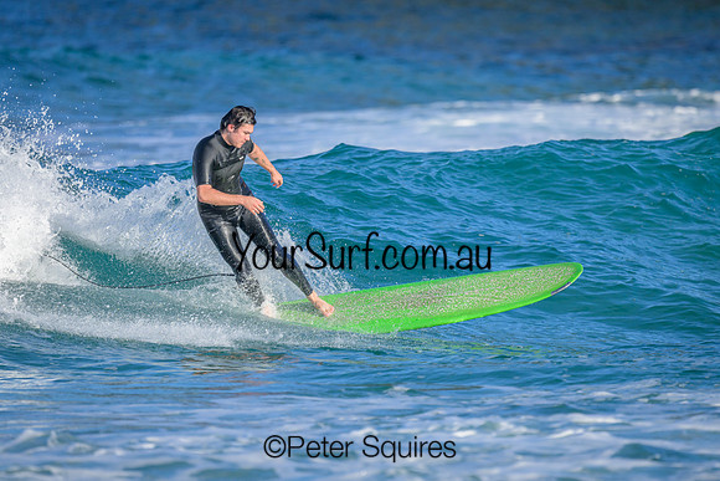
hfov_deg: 2.5
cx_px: 353
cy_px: 234
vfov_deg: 1.7
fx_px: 16475
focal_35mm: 824
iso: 400
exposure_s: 1/2000
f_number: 6.3
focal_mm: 800
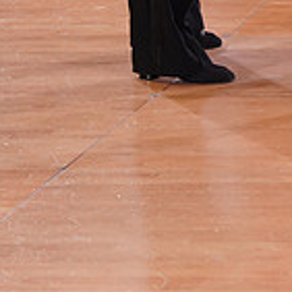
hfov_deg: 4.8
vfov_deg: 4.7
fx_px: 3493
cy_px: -294
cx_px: 332
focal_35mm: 366
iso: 1600
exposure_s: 1/160
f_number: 5.6
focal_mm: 105
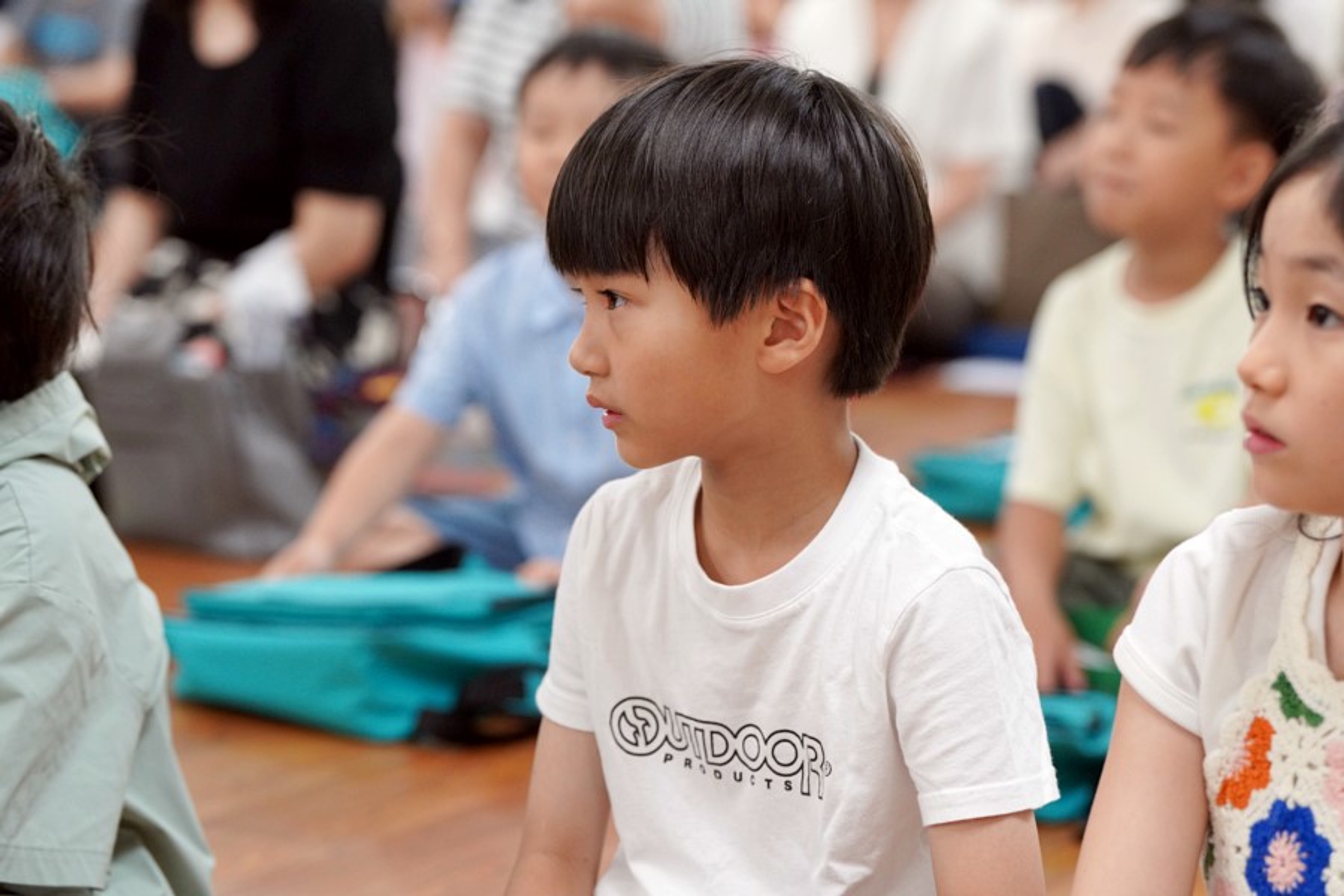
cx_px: 672
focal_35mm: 107
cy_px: 448
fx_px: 3994
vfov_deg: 12.8
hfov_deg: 19.1
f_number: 4
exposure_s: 1/160
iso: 2500
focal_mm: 107
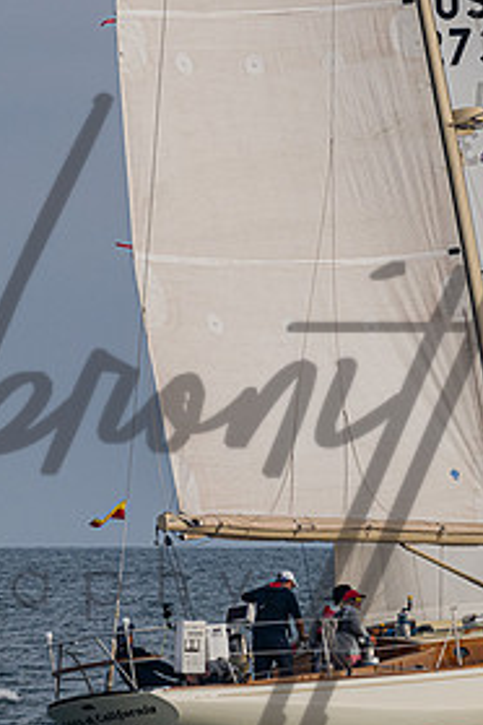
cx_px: 188
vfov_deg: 5.0
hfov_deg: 3.3
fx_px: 8311
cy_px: 402
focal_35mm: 413
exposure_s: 1/800
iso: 400
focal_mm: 165
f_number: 6.3
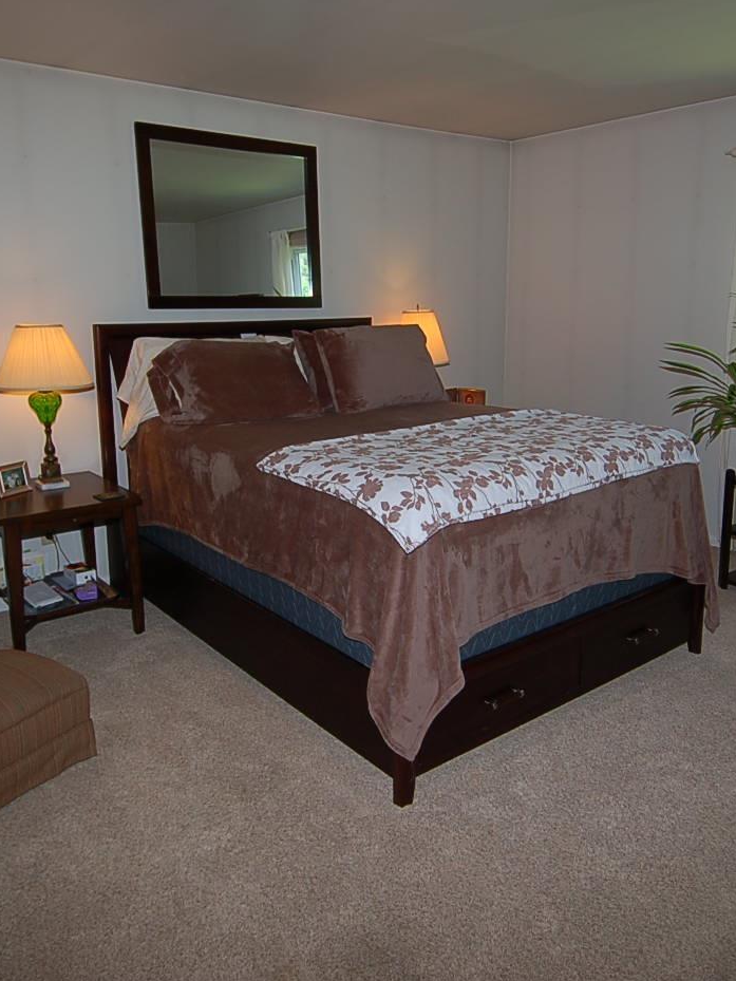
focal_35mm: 28
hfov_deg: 49.7
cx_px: 400
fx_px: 794
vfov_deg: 63.4
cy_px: 455
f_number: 4
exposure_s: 1/60
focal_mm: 12
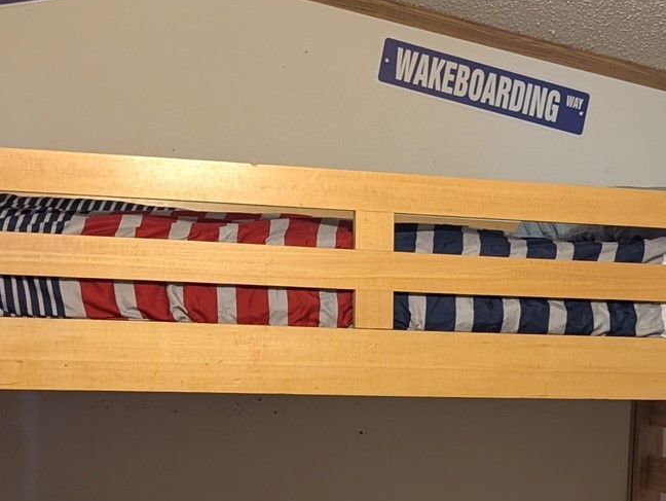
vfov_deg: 20.0
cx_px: 508
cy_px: 517
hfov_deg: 27.0
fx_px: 1367
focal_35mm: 71
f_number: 1.68
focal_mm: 6.9
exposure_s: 1/24
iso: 221
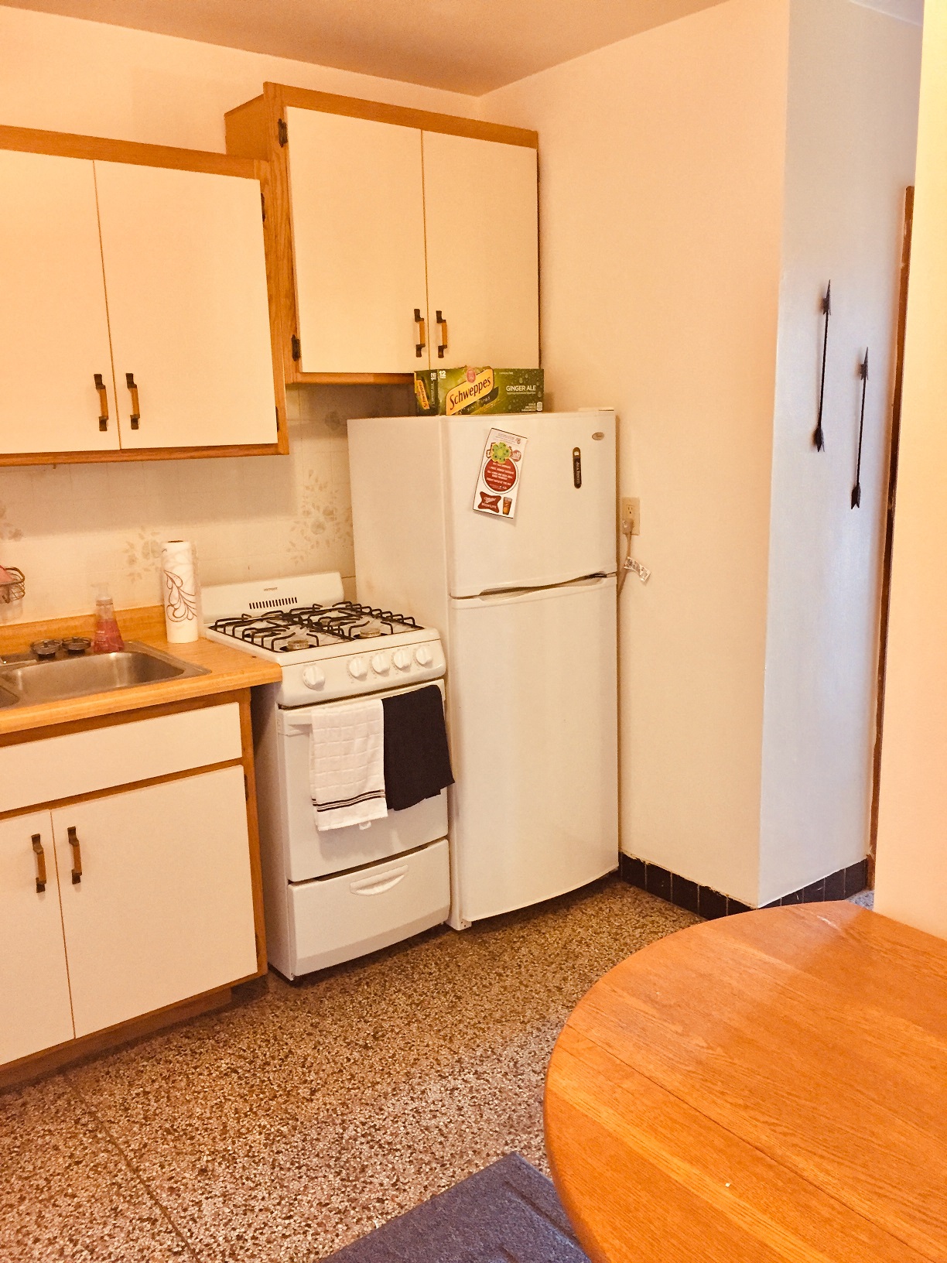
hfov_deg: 48.2
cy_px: 632
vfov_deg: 61.7
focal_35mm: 29
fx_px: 1058
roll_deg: +1.0
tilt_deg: -11.2
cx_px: 474
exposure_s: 1/30
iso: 200
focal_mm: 4.15
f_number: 2.2
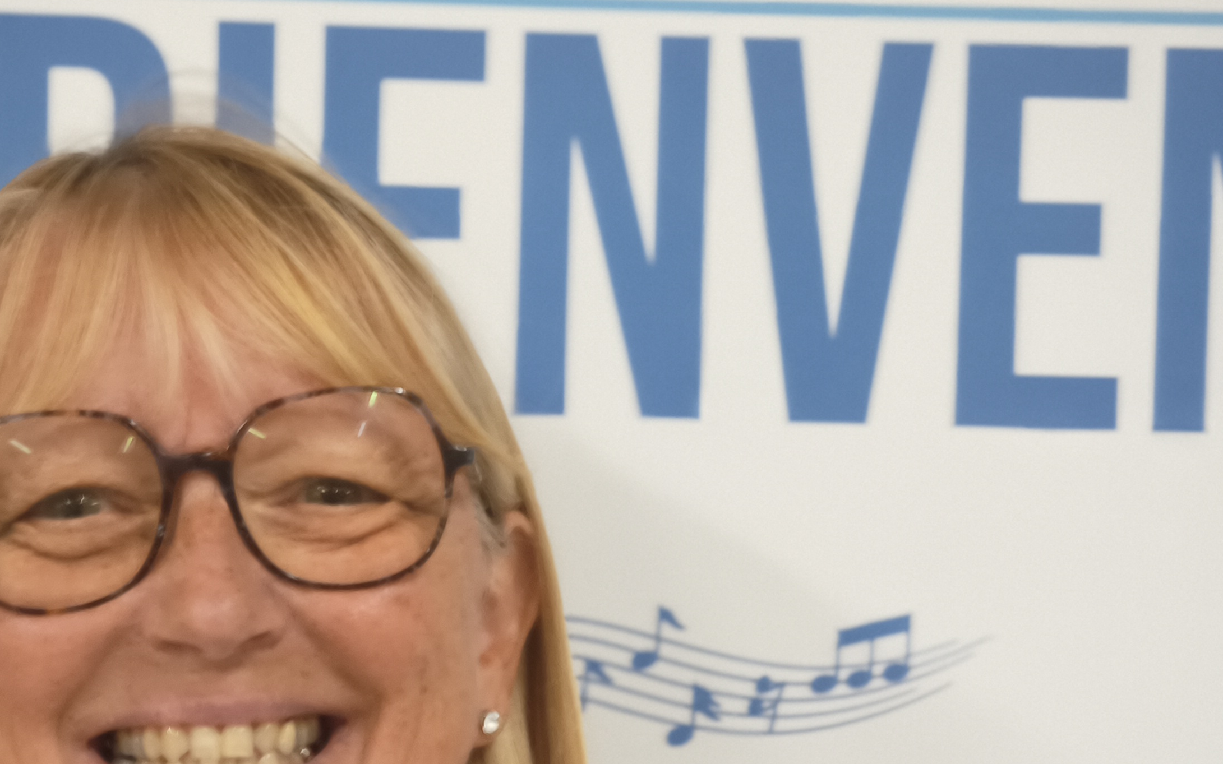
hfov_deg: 17.5
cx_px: 470
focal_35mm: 119
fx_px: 3966
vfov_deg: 11.0
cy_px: 555
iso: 1600
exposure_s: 1/33.3
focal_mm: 8.8
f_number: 2
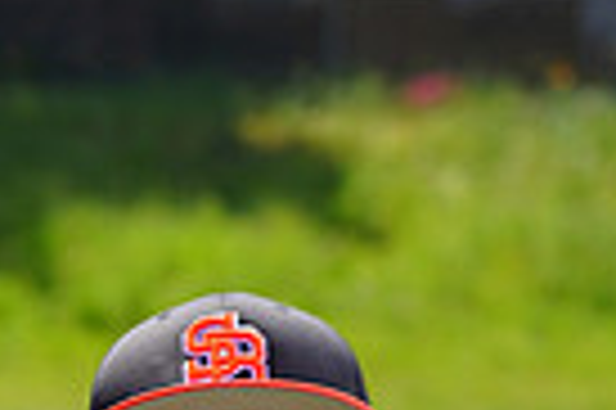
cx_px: -283
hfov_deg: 3.3
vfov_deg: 2.2
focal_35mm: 626
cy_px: 818
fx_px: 10699
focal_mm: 148
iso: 100
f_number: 8
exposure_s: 1/250
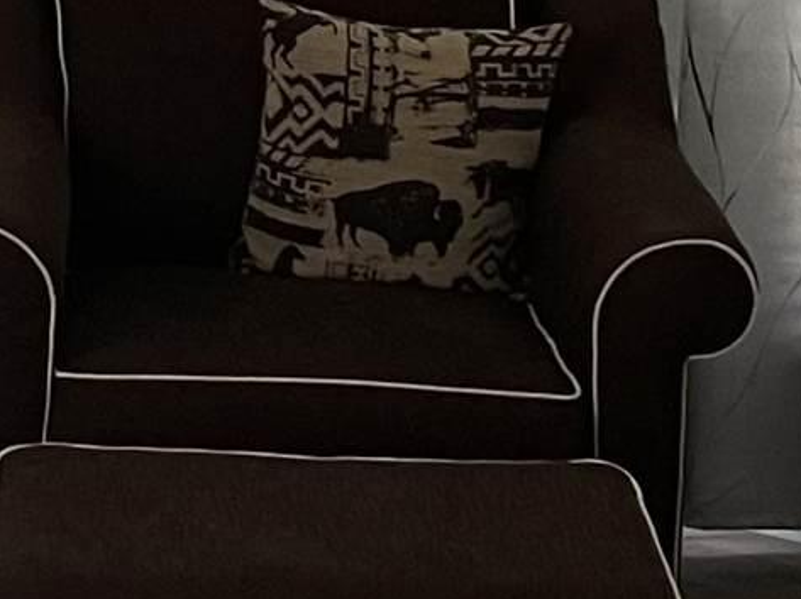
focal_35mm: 169
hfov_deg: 11.6
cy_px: -58
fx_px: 3908
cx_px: -29
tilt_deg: -8.6
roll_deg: -1.0
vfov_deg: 8.7
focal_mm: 5.7
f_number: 1.5
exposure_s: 1/60
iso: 400
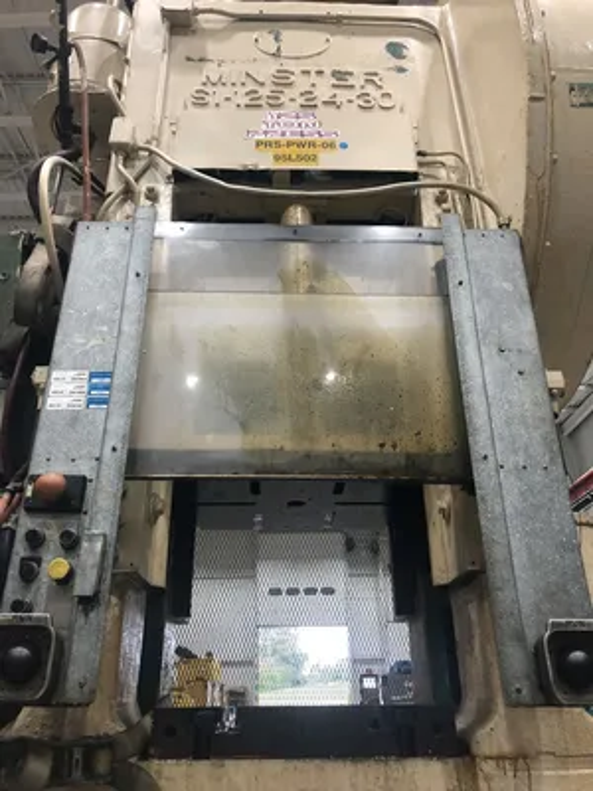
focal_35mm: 28
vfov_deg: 63.4
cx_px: 296
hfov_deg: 49.7
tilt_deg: +24.9
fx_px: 640
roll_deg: +0.8
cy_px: 396
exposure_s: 1/30
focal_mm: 4
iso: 40
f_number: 1.8
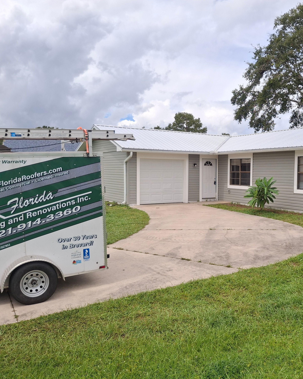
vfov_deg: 54.2
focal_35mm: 33
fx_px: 370
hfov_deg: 43.6
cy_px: 187
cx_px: 212
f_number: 1.8
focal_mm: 4.69
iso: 32
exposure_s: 1/2278
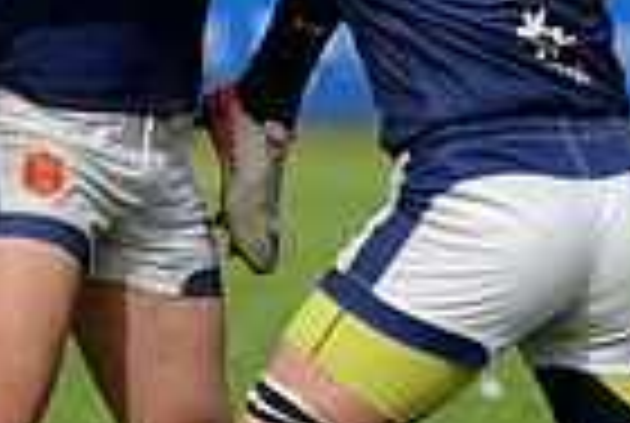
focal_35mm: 909
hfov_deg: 2.3
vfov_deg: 1.5
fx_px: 15941
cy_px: -331
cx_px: 418
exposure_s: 1/1600
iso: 400
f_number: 4
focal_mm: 220
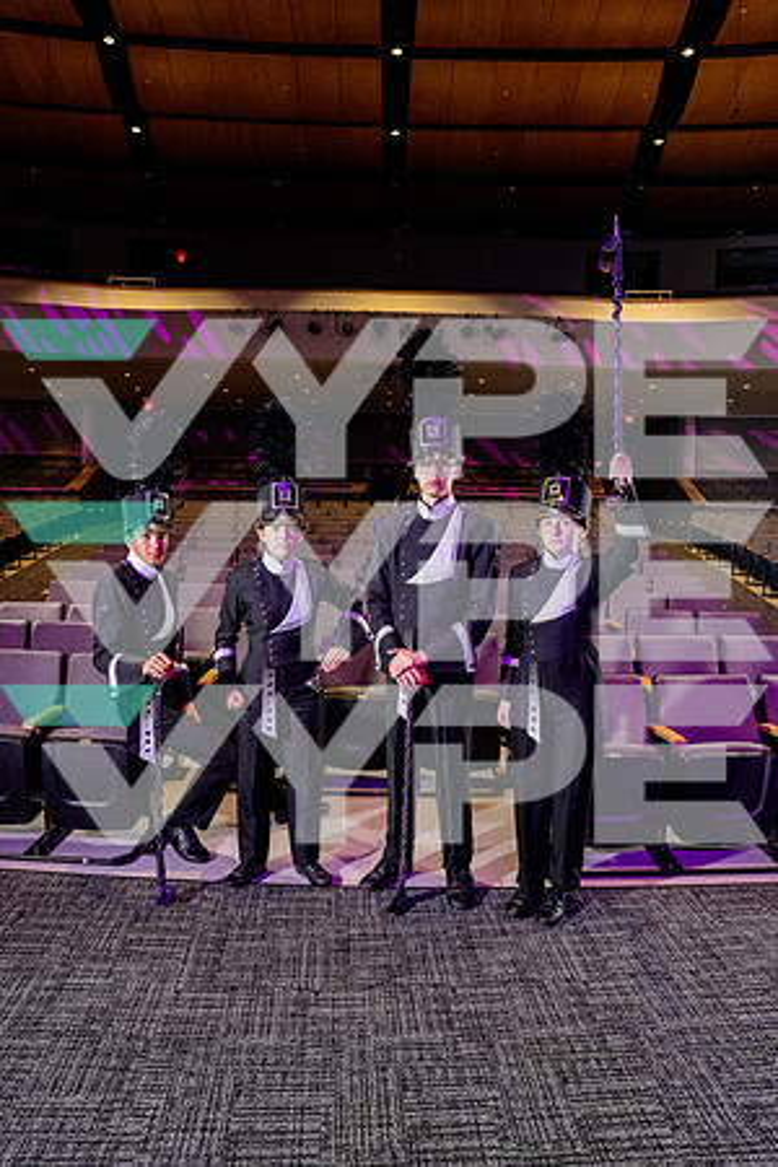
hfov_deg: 55.1
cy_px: 584
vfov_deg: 76.1
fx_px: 746
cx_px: 389
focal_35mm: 23
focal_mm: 23
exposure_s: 1/250
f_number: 8
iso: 3200
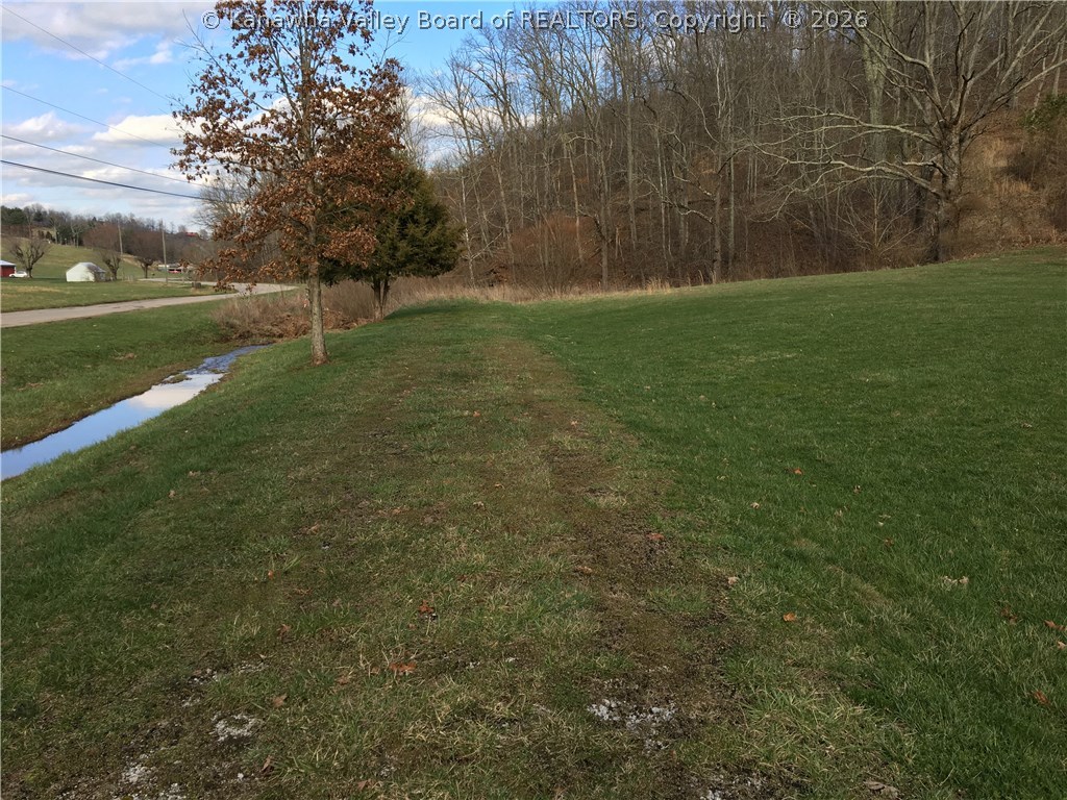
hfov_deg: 61.7
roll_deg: -0.1
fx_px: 894
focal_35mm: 29
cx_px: 534
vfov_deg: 48.2
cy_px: 400
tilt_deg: -8.8
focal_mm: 4.15
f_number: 2.2
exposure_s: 1/499
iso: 25
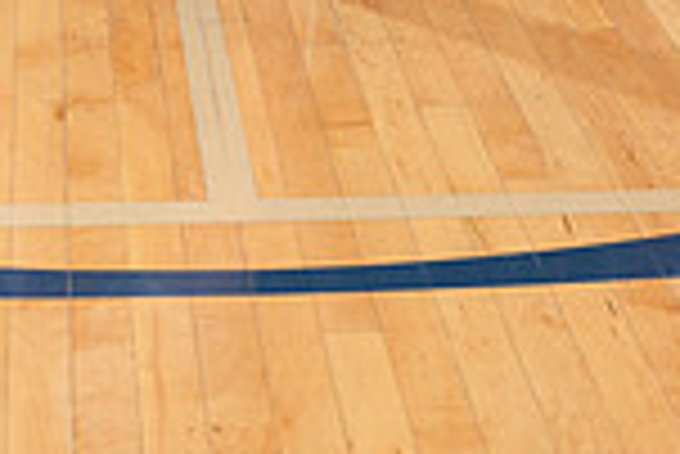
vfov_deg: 10.2
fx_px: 2307
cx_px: 135
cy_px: -512
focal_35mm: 122
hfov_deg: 16.6
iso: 400
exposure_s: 1/250
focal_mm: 41
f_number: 5.6
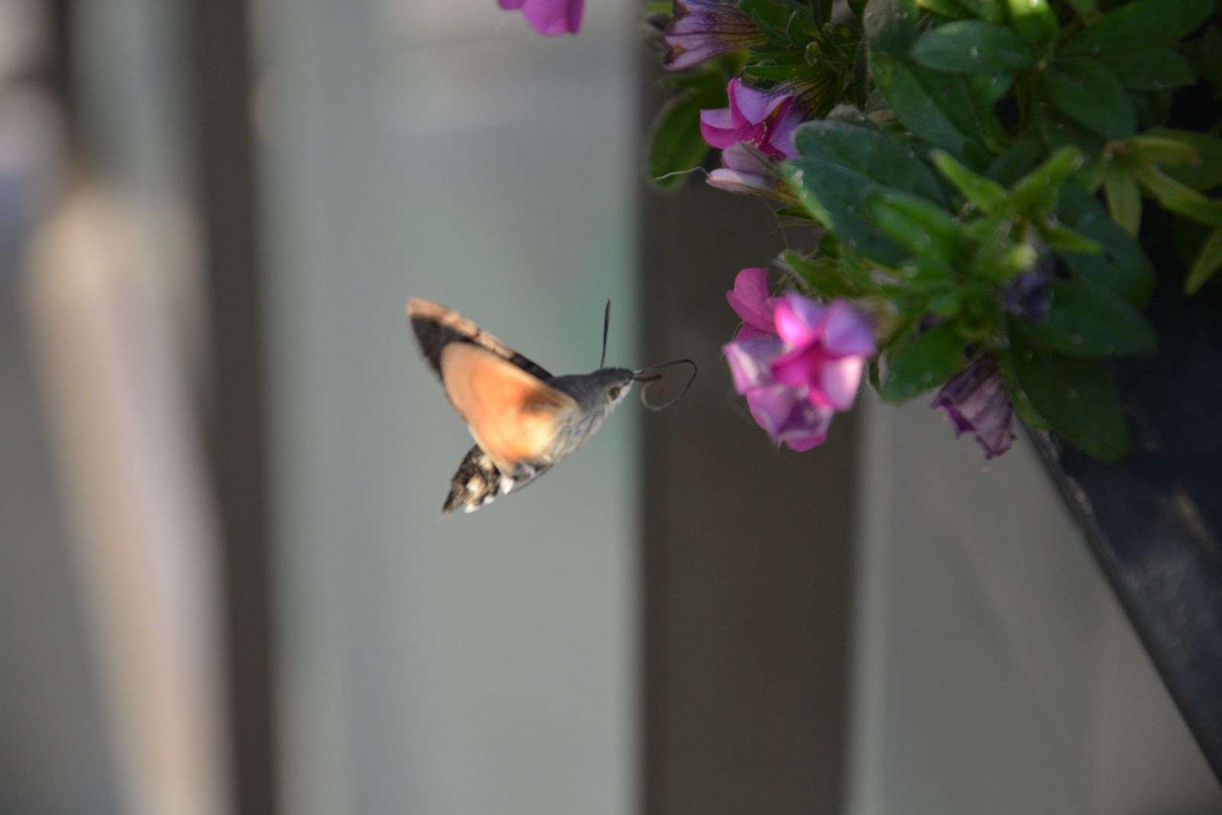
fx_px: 5346
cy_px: 408
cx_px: 611
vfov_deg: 8.7
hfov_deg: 13.0
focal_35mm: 158
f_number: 5.6
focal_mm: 105
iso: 800
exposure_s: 1/500
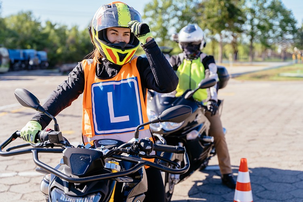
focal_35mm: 55
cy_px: 101
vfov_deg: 24.7
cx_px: 152
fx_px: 460
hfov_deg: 36.4
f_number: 2.8
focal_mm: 54.7
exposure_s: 1/1600
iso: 250
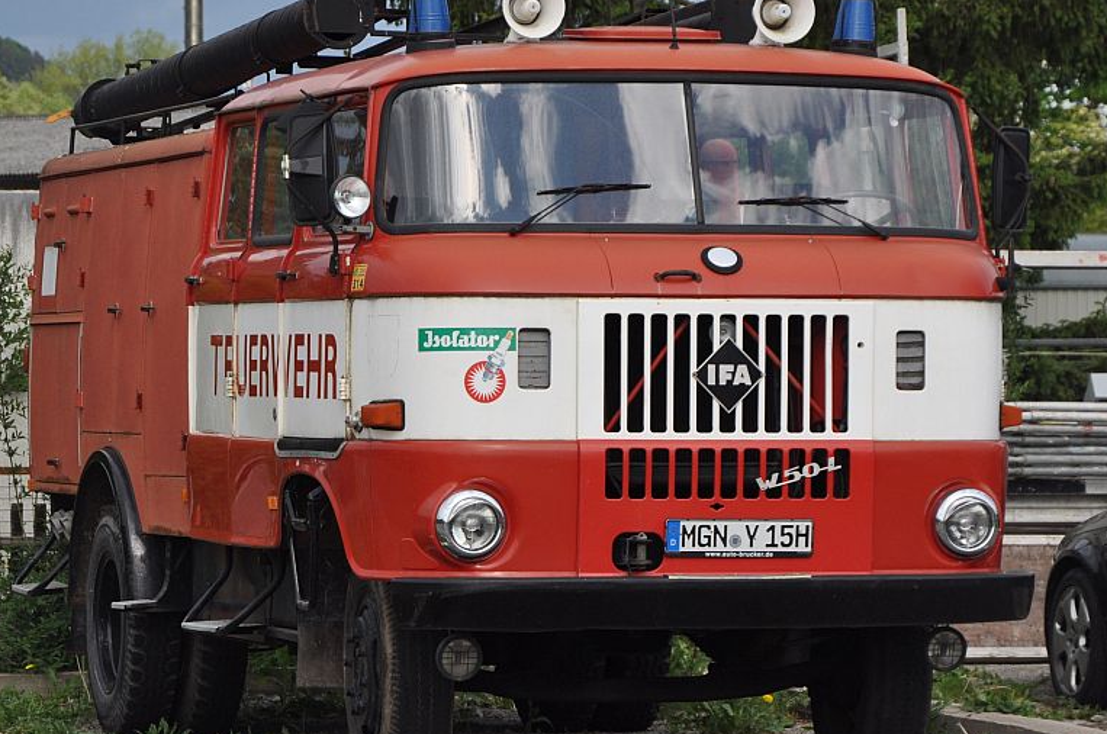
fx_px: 5955
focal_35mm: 194
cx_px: 564
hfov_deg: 10.6
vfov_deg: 7.1
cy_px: 342
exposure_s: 1/1250
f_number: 5.6
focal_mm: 92
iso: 400
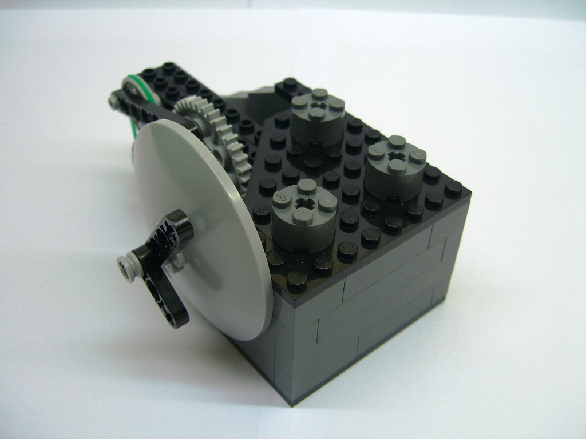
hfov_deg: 49.0
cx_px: 293
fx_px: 643
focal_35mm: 38
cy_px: 220
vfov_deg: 37.7
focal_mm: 7.9
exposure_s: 1/100
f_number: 2.8
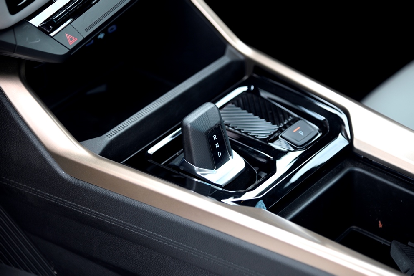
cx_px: 208
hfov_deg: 16.9
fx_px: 1391
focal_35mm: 121
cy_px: 139
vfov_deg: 11.3
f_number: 4
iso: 400
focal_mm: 120
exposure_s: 1/125
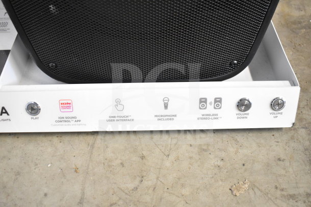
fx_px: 298
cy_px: 104
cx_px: 156
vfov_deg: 38.4
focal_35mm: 34
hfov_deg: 55.1
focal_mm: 23
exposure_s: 1/40
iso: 3600
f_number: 3.8
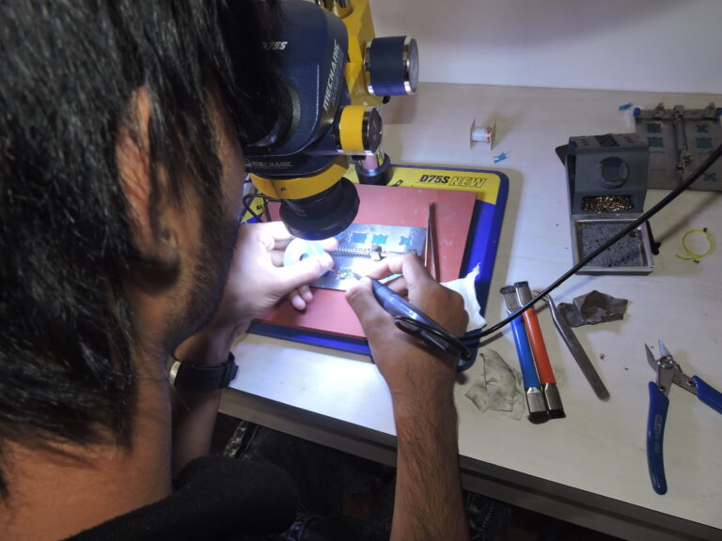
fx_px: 501
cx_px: 361
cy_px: 270
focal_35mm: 24
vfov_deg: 56.8
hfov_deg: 71.6
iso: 140
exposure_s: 1/15
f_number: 3.3
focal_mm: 4.3
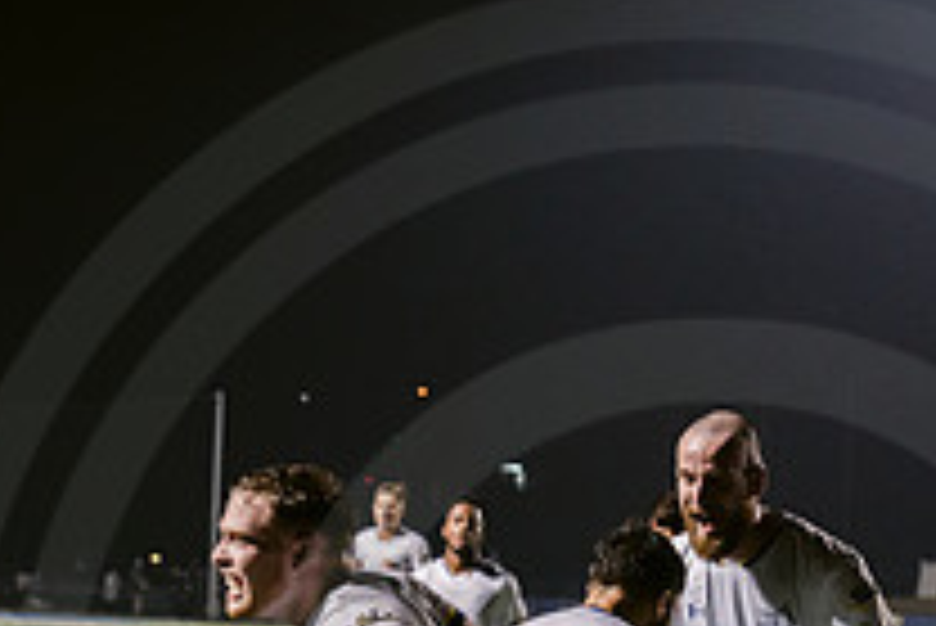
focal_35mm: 195
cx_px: 697
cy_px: 777
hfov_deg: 10.5
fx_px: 5073
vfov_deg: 7.0
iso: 2500
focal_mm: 70
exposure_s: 1/200
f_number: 4.5
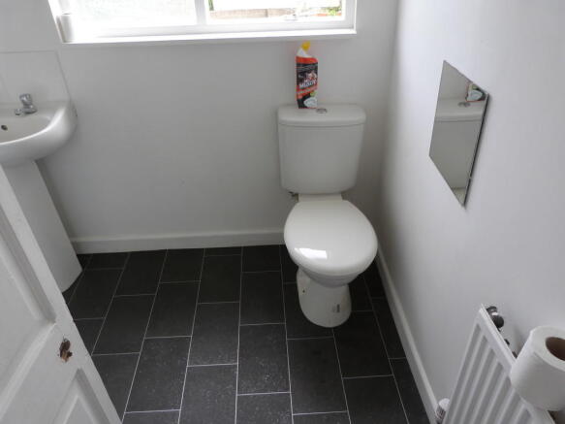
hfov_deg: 69.4
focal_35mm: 25
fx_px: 408
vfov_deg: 54.9
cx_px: 282
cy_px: 212
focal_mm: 4.5
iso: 100
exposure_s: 1/100
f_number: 2.8
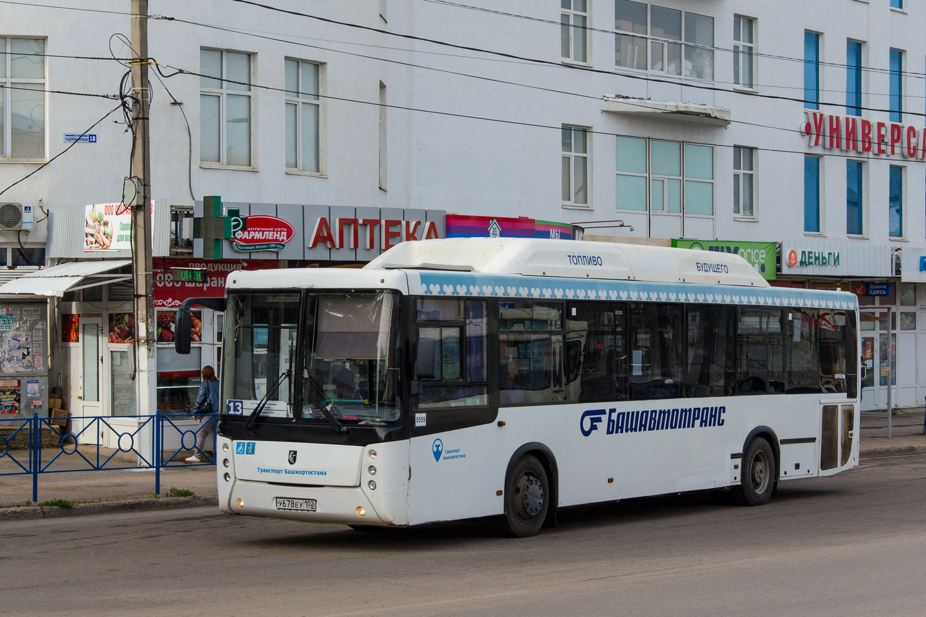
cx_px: 463
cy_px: 308
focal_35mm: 72
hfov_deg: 28.1
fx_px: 1852
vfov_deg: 18.9
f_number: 9.5
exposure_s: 1/1000
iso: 400
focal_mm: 48
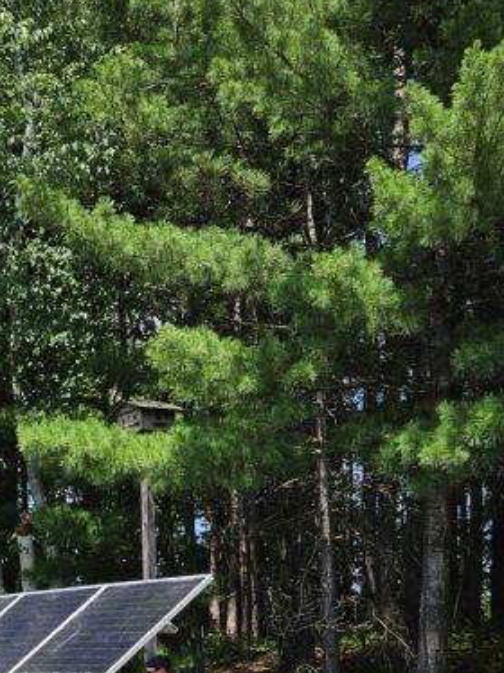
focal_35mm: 63
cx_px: -70
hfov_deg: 21.8
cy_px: 671
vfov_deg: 28.8
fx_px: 1224
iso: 25
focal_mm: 5.4
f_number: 1.8
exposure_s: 1/1457
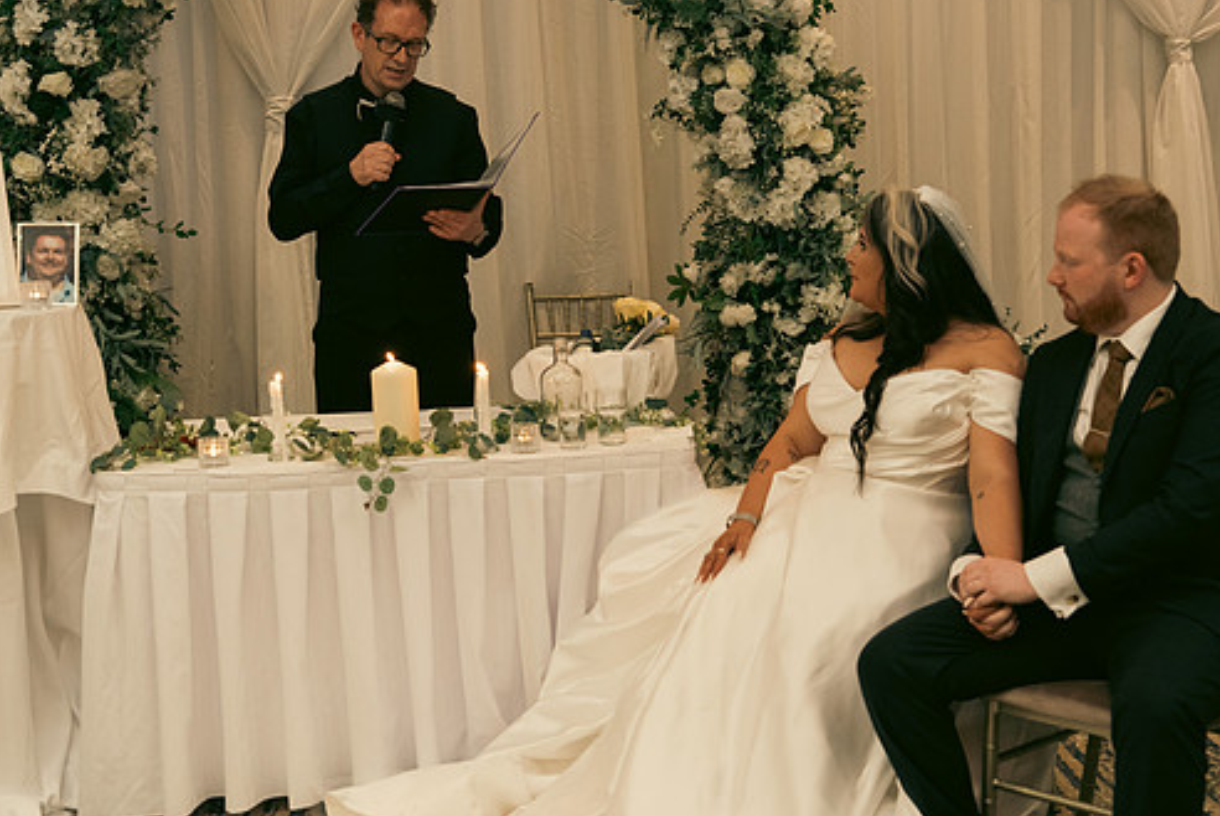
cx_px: 660
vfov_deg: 25.6
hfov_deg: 37.5
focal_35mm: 53
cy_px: 403
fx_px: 1798
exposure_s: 1/160
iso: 2500
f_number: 3.5
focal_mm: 45
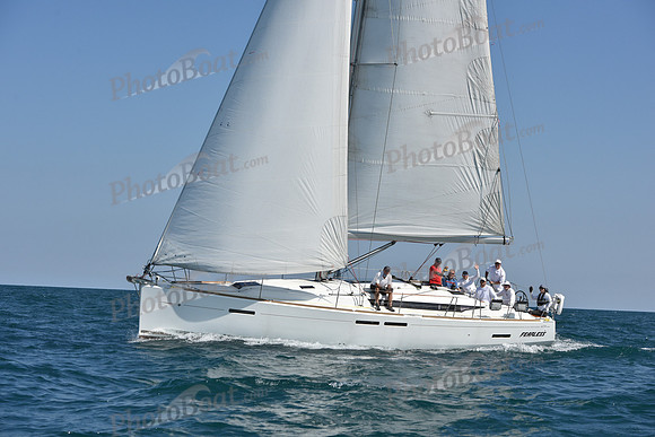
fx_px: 1274
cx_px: 328
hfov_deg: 28.8
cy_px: 218
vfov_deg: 19.5
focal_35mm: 70
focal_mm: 70
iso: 250
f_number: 8
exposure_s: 1/1600
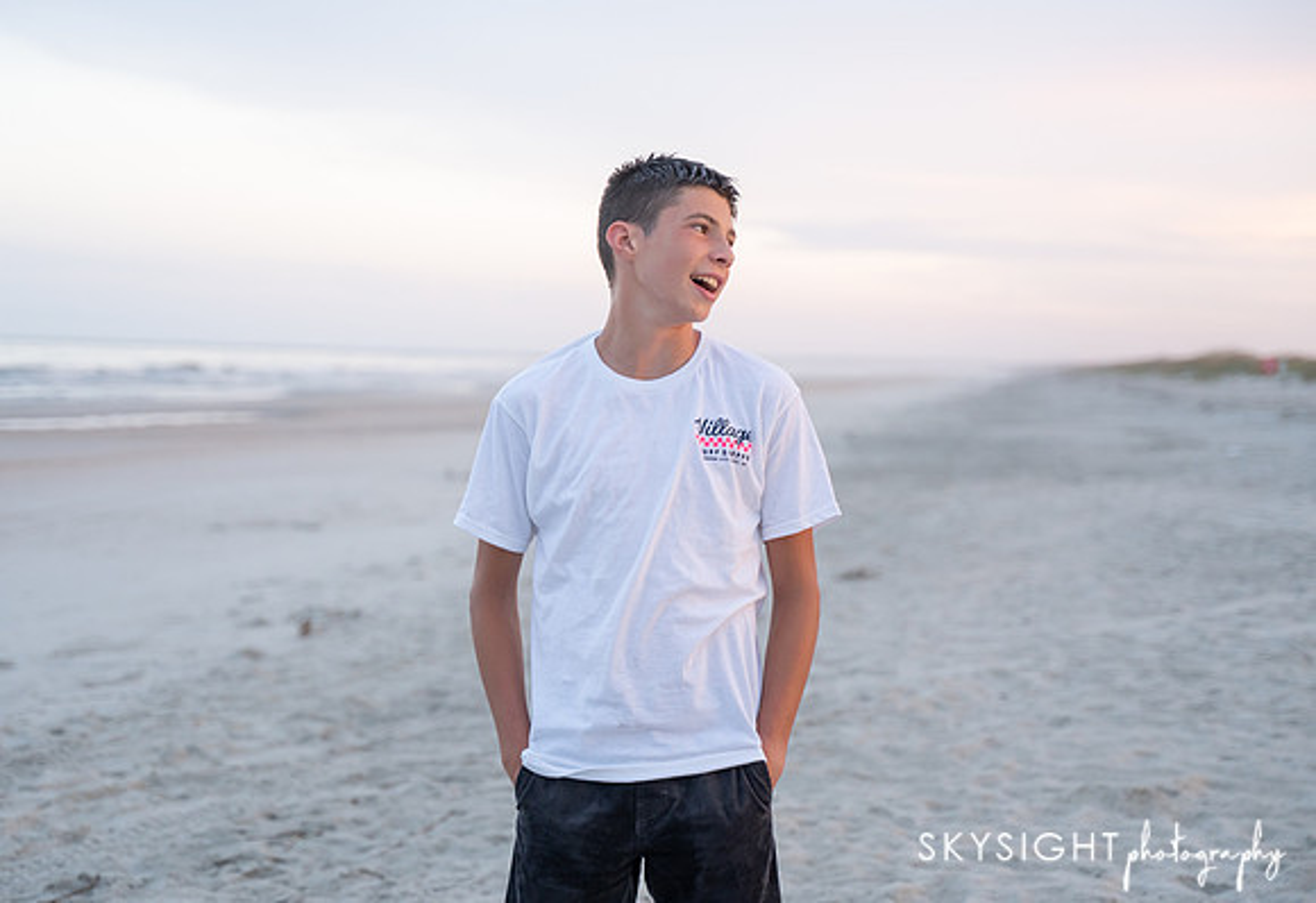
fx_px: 2165
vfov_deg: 23.6
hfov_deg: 33.8
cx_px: 620
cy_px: 439
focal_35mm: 59
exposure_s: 1/60
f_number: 2.8
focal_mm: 56
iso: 1250
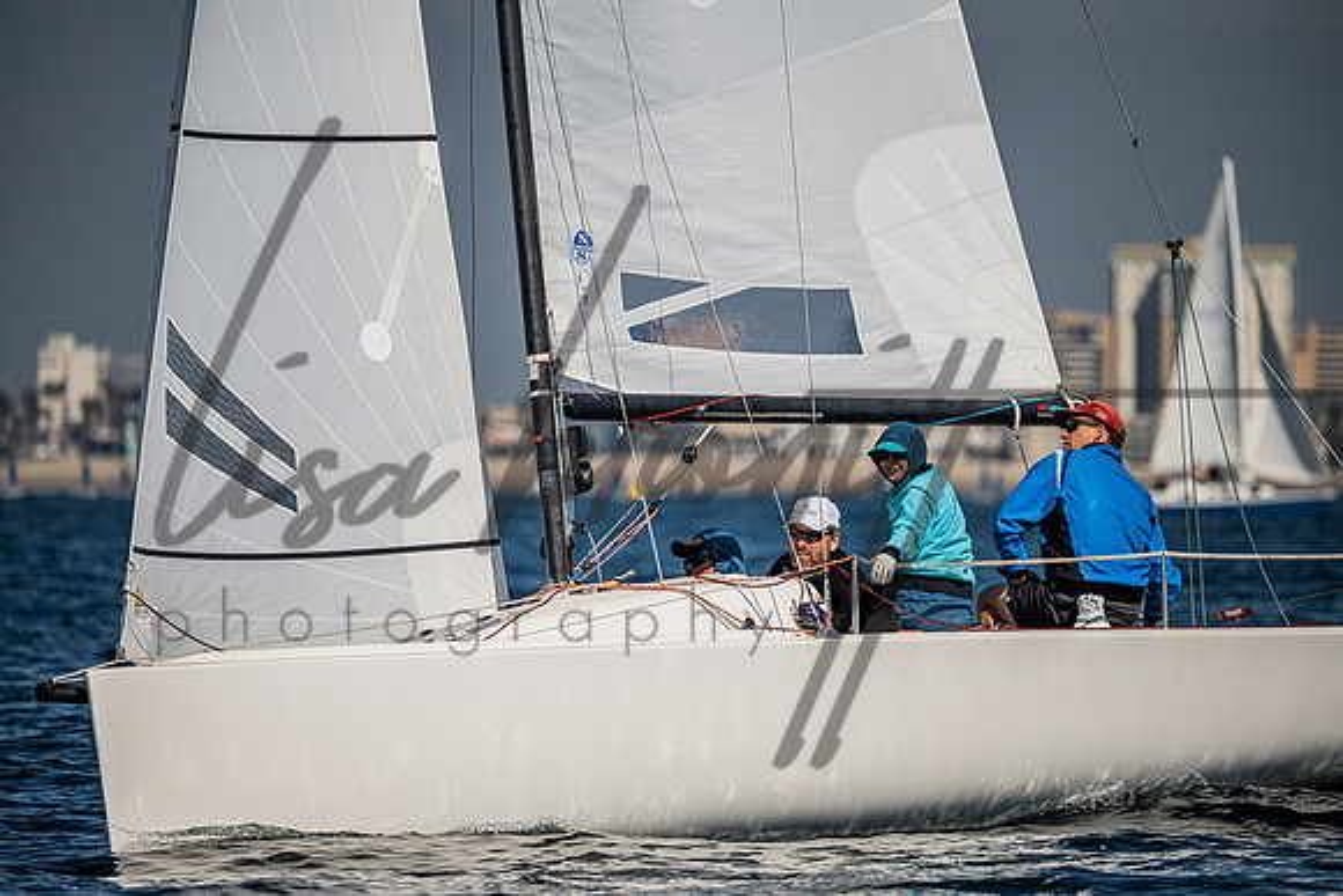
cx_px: 672
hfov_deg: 5.7
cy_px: 448
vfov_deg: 3.8
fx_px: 13492
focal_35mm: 362
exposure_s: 1/5000
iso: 400
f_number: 5.3
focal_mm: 350
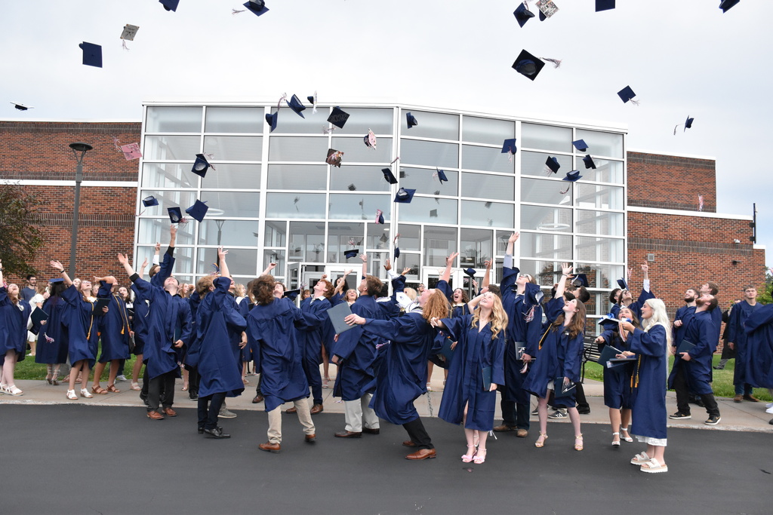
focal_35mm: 30
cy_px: 258
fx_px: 644
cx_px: 386
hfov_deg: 61.9
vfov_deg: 43.6
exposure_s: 1/640
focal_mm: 20
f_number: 4.5
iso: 2500
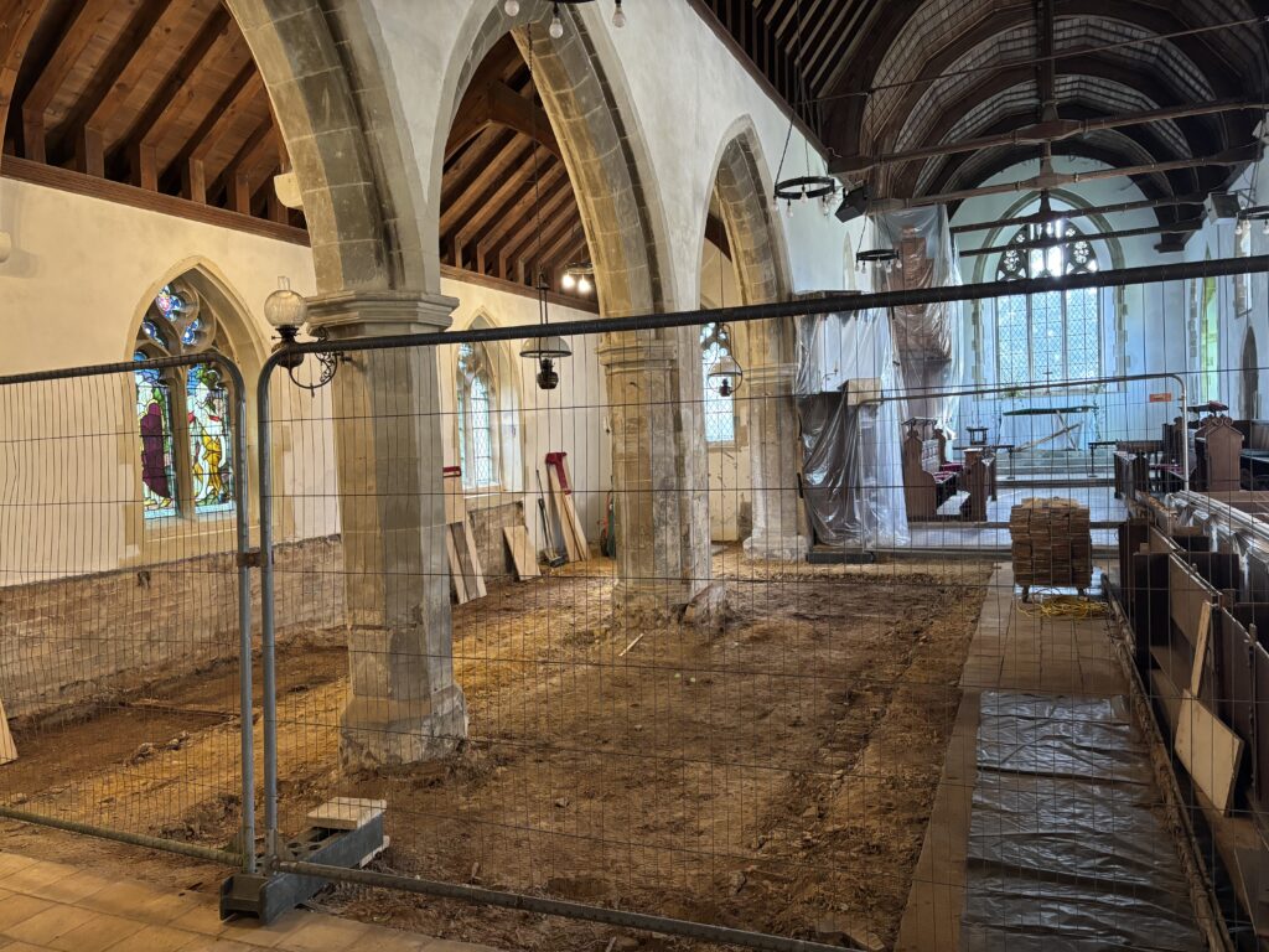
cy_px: 476
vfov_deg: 53.1
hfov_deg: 67.3
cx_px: 634
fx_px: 953
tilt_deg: -2.6
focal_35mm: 26
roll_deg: +1.9
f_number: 1.6
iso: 320
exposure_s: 1/50
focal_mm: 5.96
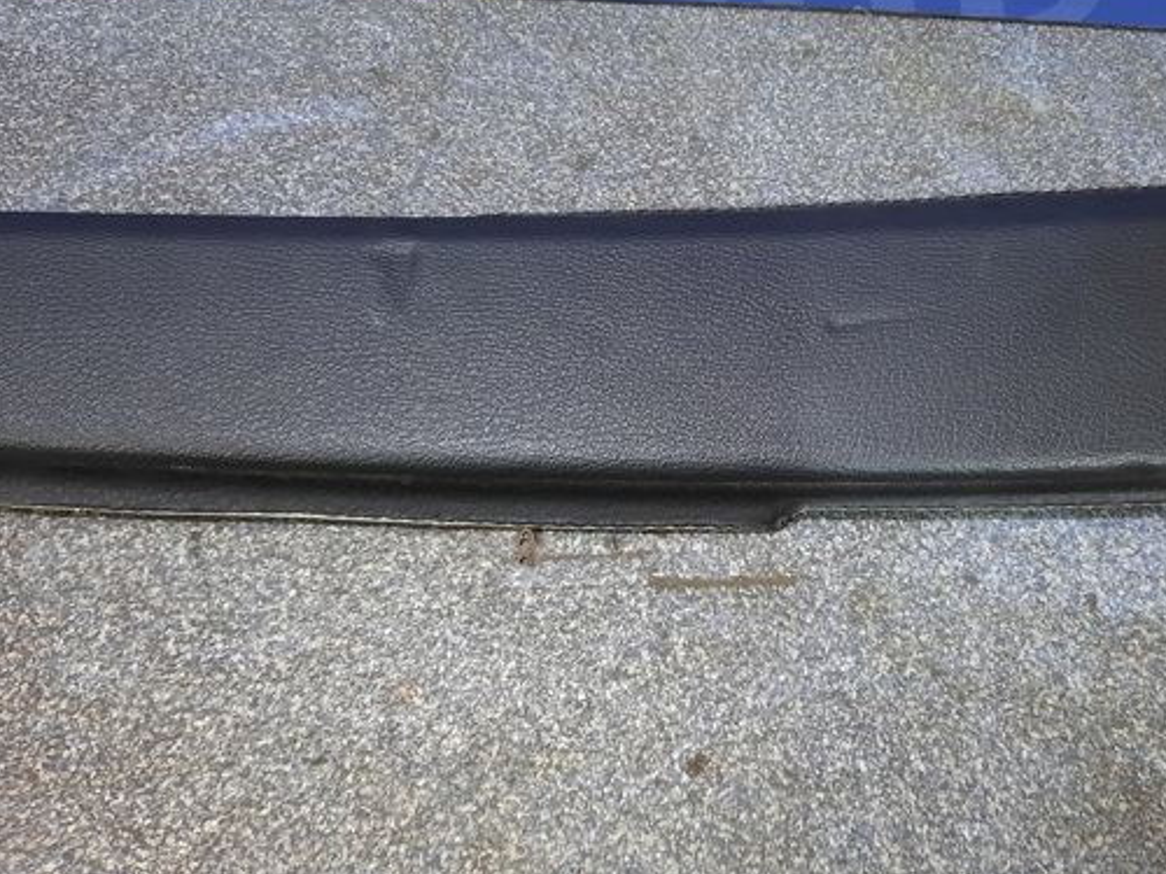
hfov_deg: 56.1
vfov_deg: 43.9
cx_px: 737
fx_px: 1078
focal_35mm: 32
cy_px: 338
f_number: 2
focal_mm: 4.6
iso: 640
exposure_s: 1/25
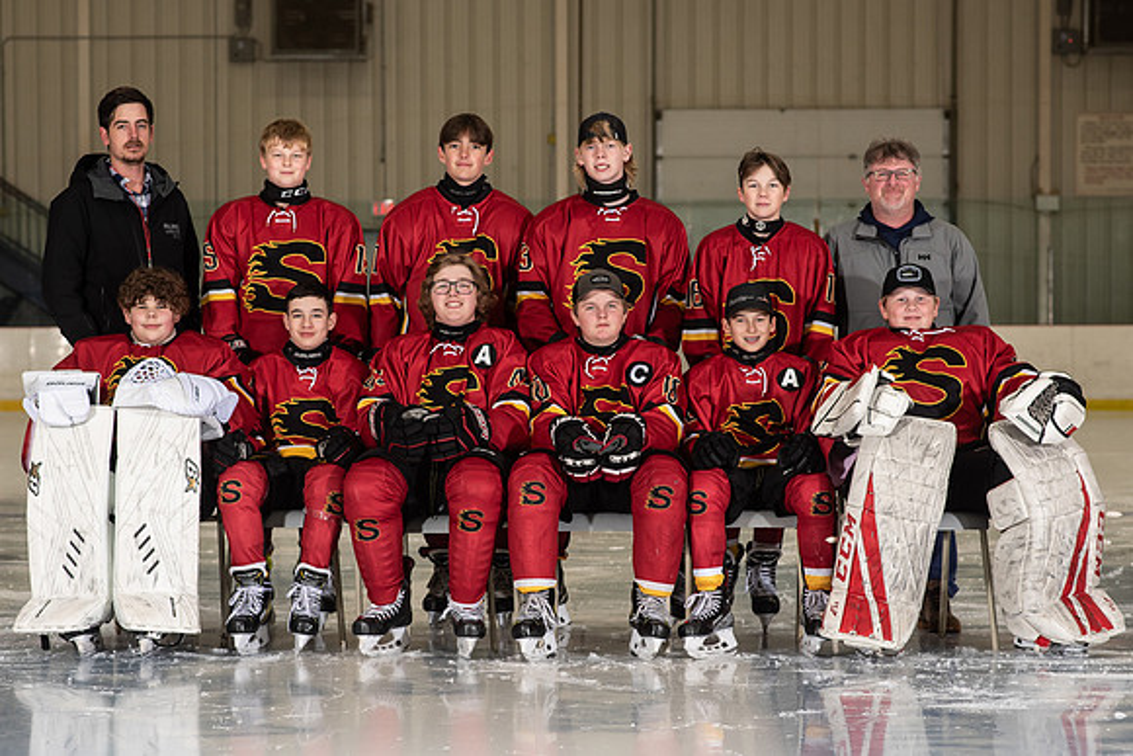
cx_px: 526
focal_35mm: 111
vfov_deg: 12.3
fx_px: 3495
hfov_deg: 18.4
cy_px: 407
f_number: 5
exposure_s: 1/200
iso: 500
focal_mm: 85
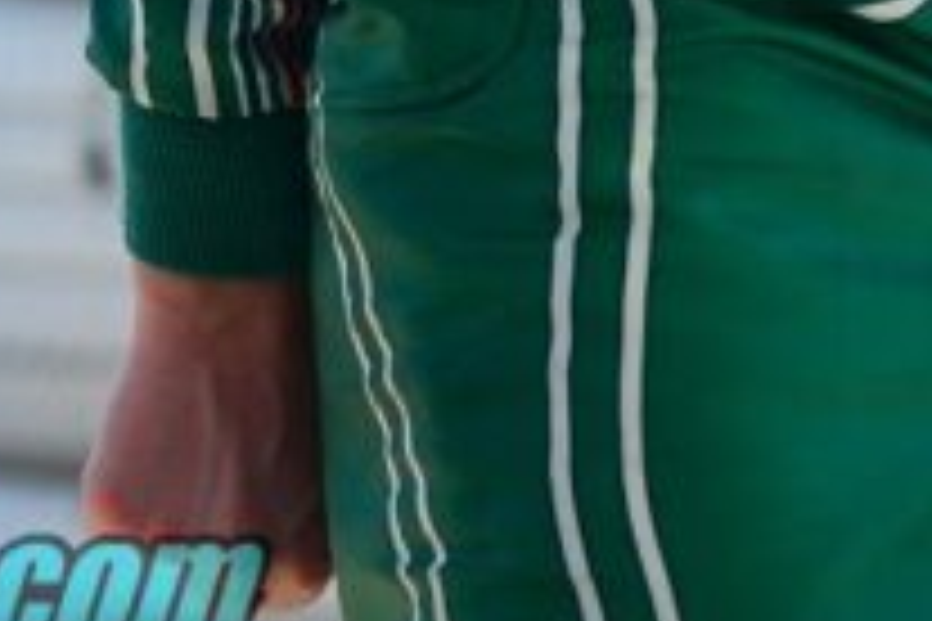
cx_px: 1441
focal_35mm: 617
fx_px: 15972
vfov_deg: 2.2
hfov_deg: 3.3
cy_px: -799
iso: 100
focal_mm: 125
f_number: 2.8
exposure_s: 1/500
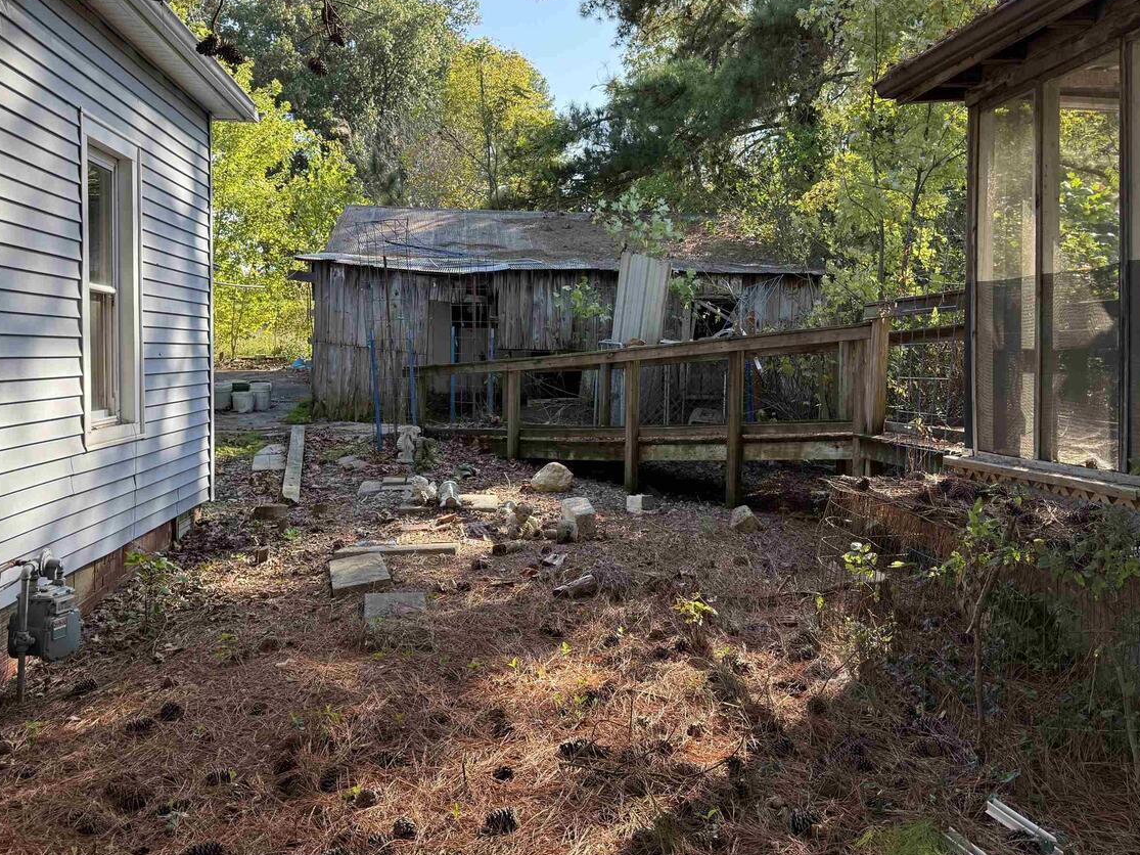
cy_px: 349
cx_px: 614
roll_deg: -0.2
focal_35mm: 31
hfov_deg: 58.3
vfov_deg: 45.2
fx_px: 1021
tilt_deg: +0.3
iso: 100
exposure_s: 1/708
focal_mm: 6.76
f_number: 1.78
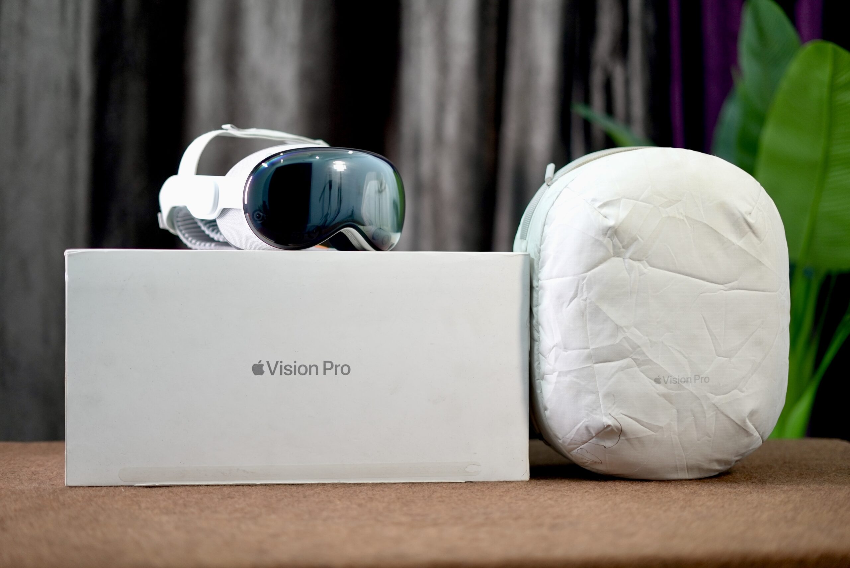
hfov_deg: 39.6
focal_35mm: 50
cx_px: 425
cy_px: 284
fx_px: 1181
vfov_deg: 27.0
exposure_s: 1/100
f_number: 1.8
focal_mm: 50
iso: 640
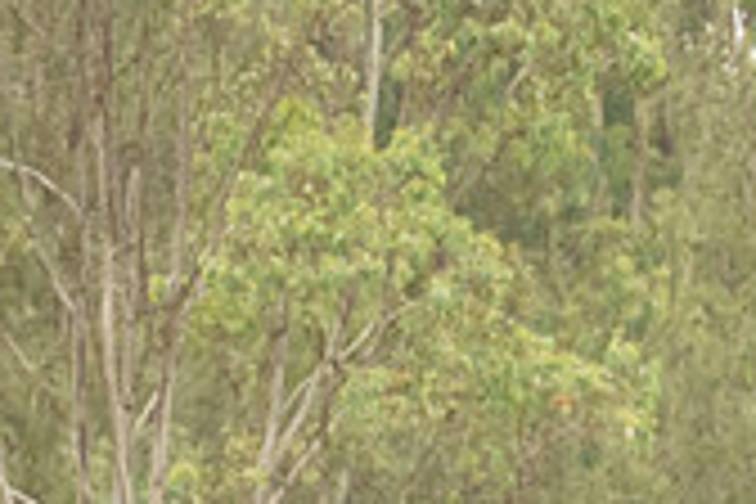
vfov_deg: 1.7
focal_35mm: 822
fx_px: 17261
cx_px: 378
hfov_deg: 2.5
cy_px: 876
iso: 3200
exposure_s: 1/1600
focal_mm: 200
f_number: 5.6
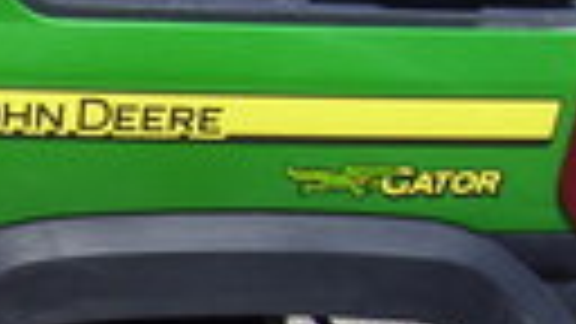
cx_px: -544
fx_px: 2535
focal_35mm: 166
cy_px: 256
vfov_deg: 7.3
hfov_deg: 11.7
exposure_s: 1/500
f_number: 4.8
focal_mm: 6
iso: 80
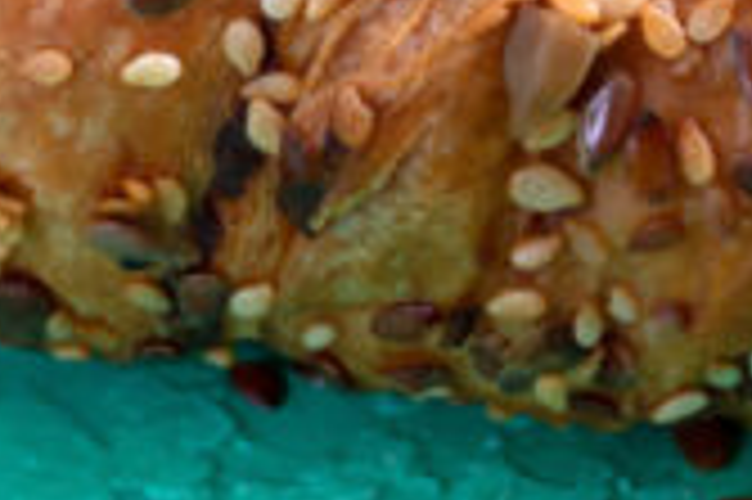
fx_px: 5035
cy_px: -318
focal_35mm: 241
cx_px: -36
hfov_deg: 8.5
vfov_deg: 5.6
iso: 200
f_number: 9
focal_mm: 35
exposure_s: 1/160
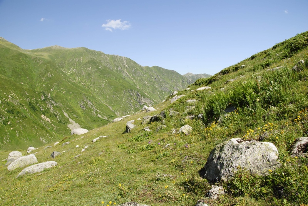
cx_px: 154
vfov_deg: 48.1
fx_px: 231
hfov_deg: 67.3
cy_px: 103
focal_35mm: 27
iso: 200
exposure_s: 1/320
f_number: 7.1
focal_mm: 18
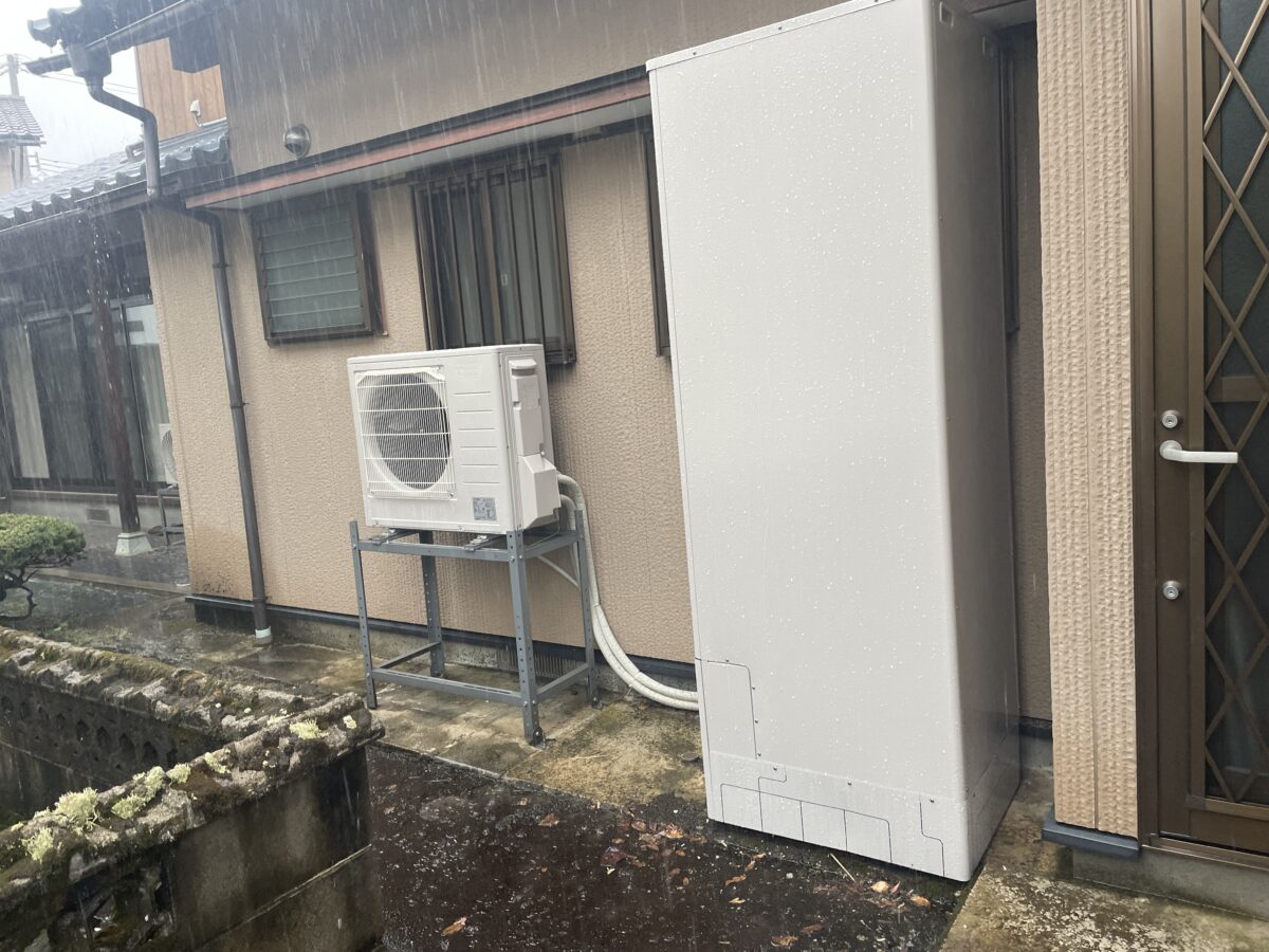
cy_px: 476
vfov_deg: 53.1
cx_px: 634
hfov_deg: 67.3
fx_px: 953
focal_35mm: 26
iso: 100
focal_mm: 4.2
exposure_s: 1/121
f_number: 1.6
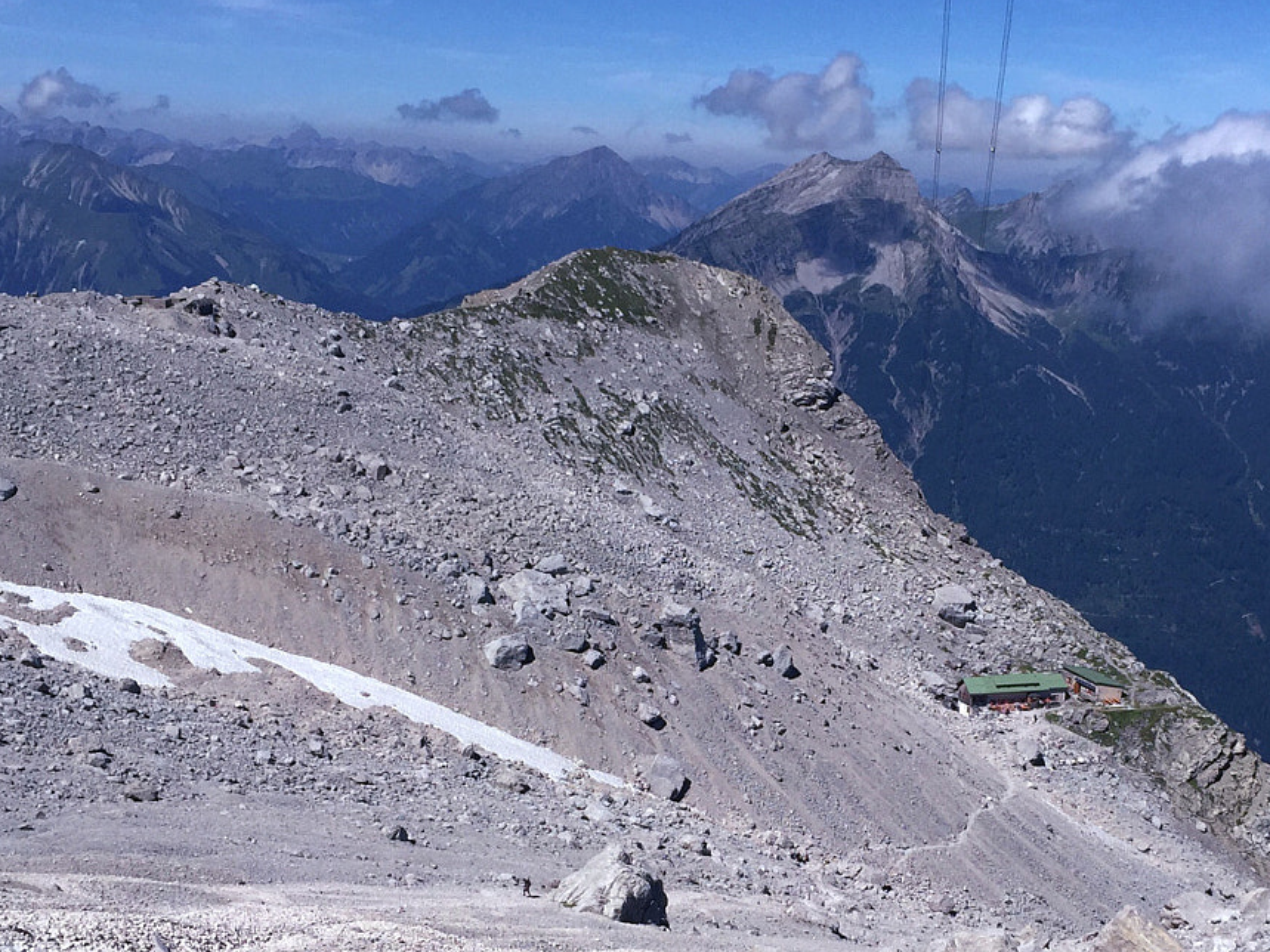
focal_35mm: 54
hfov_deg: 35.3
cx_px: 824
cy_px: 695
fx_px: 1981
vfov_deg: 26.7
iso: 32
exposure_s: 1/4950
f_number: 2.2
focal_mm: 4
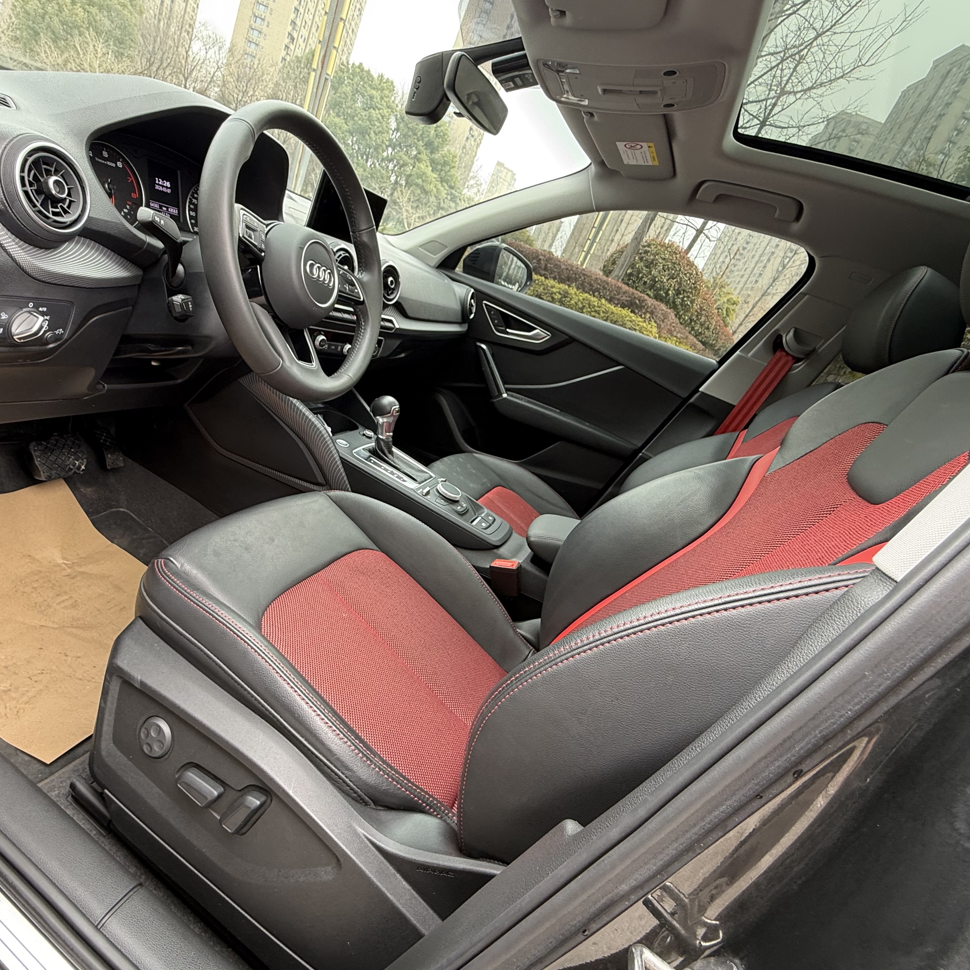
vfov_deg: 80.7
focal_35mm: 18
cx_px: 420
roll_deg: -22.8
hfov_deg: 80.3
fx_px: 571
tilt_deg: -20.0
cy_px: 459
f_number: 2.2
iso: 125
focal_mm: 2.22
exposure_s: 1/99
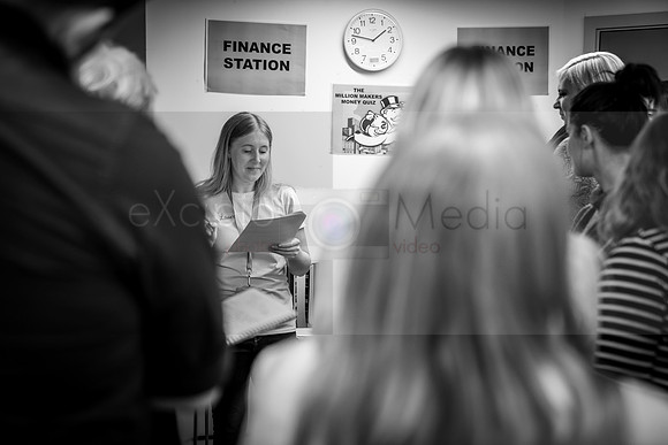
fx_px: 1324
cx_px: 334
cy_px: 222
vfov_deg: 19.1
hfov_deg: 28.3
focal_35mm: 71
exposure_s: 1/60
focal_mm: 70
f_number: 2.8
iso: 800
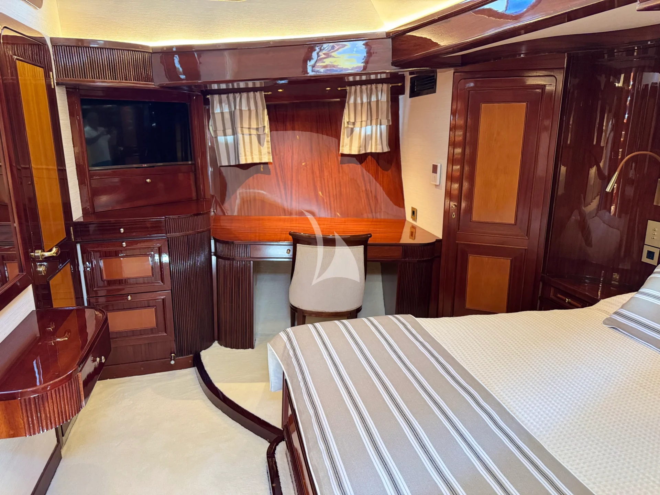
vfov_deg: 56.8
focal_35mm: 24
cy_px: 248
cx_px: 330
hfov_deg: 71.6
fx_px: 458
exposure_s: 1/60
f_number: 1.78
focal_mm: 6.76
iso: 320
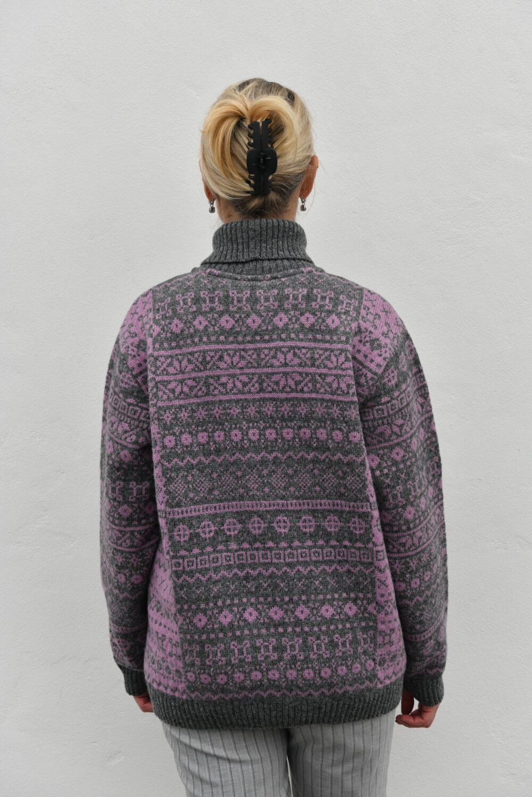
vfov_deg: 35.6
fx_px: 1241
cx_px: 266
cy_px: 398
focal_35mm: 56
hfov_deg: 24.2
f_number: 9.5
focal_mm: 56
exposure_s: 1/350
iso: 1600
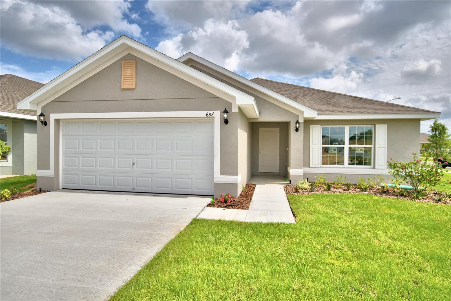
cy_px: 150
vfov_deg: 64.5
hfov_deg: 86.9
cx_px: 226
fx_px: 238
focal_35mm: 19
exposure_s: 1/1600
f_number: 5
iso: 100
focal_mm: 13
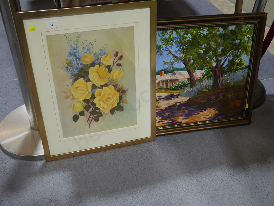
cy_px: 103
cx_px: 137
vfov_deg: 36.0
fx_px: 317
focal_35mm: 40
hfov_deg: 46.8
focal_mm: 20
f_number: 4.5
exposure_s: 1/60
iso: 320
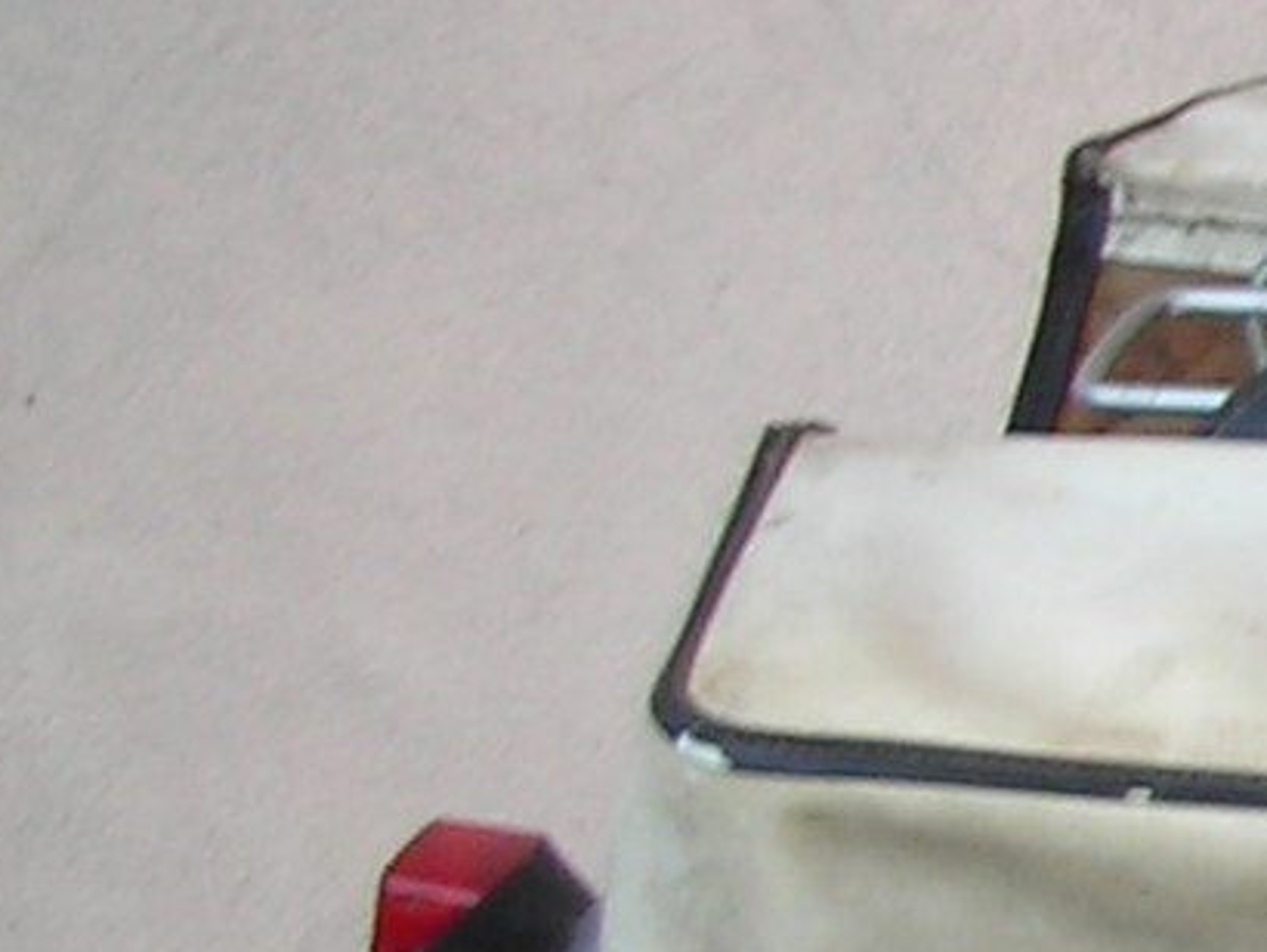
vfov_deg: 6.1
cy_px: 1270
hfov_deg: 7.2
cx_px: 3909
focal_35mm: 240
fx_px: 8790
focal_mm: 6.3
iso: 50
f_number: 3.2
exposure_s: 1/37.5
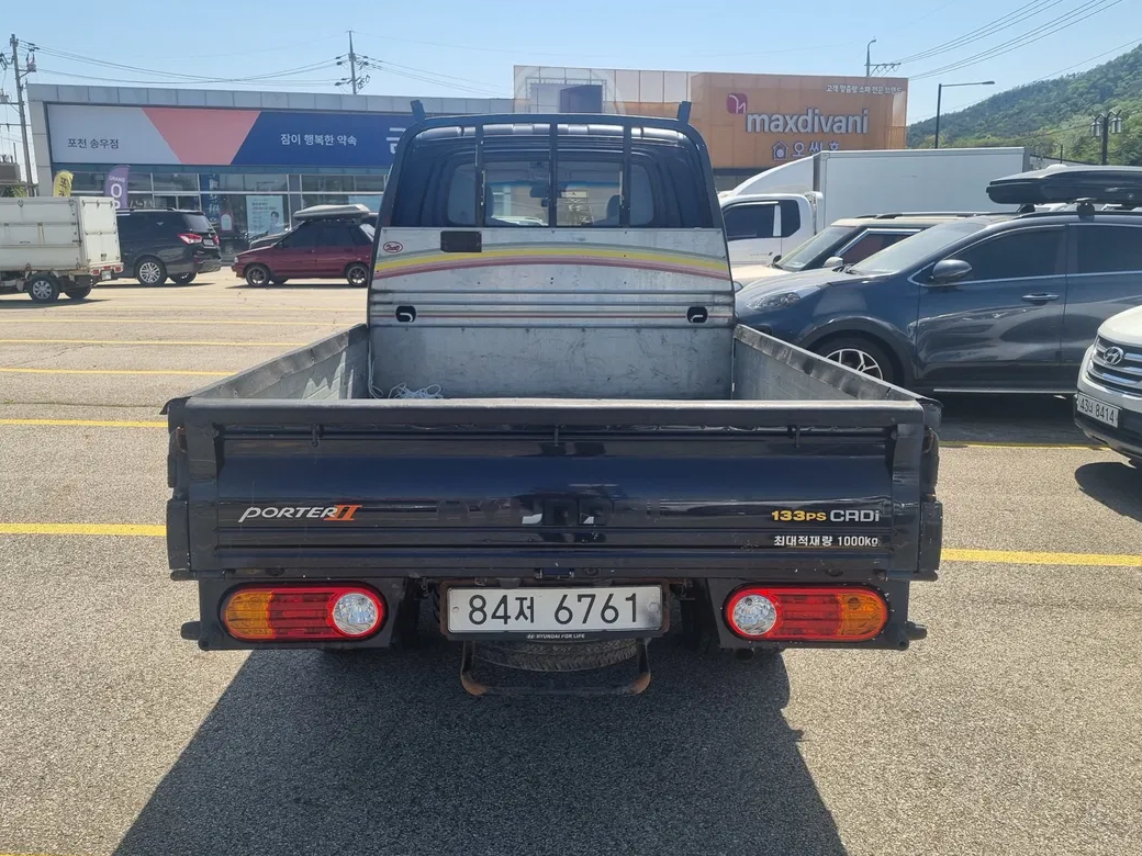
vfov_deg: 46.7
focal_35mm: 30
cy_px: 384
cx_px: 559
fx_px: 990
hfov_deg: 60.0
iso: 50
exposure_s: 1/2528
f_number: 1.8
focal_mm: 5.4
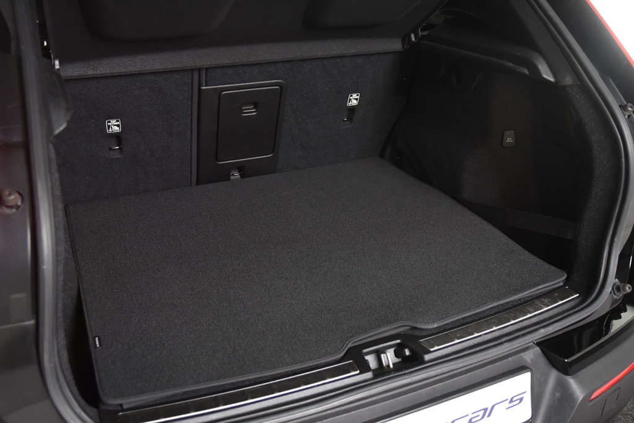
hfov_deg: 53.1
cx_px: 317
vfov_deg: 36.9
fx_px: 634
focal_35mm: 36
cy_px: 212
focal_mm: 24
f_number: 3.5
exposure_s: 1/50
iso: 1600
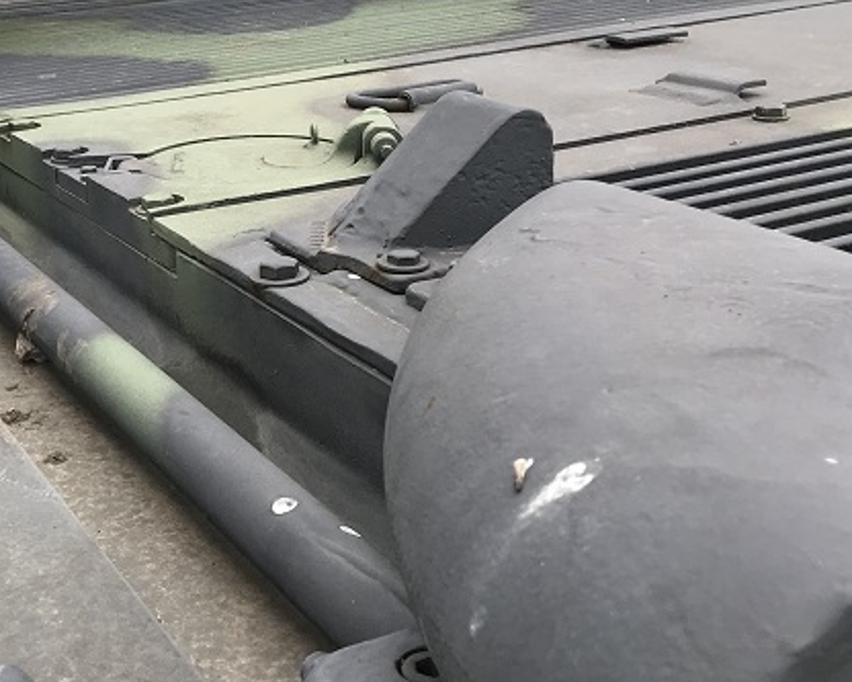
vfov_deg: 28.1
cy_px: 155
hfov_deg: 34.2
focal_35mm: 53
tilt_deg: -13.0
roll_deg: +3.3
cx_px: 159
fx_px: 1337
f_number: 1.8
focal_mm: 3.99
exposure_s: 1/939
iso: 20
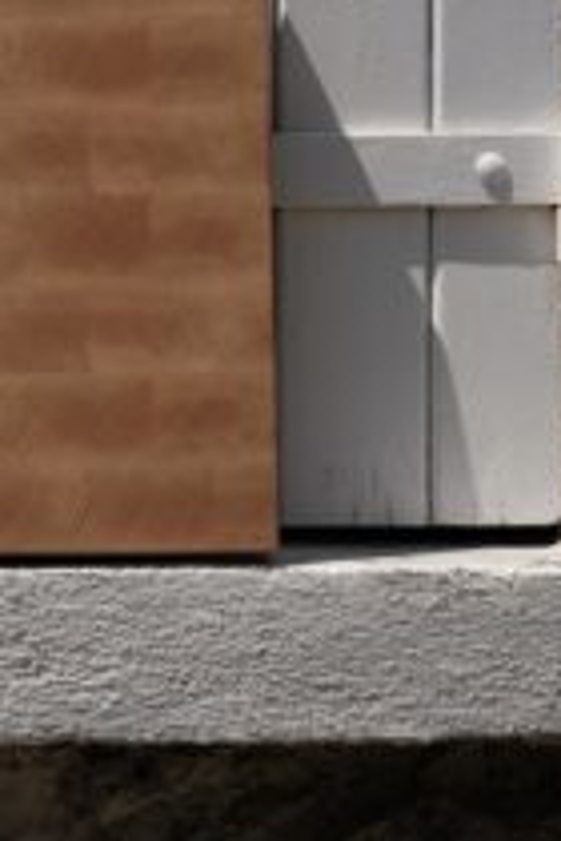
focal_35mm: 161
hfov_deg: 8.5
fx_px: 3763
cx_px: -8
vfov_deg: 12.7
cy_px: 248
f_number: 3.6
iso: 160
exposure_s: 1/4000
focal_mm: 50
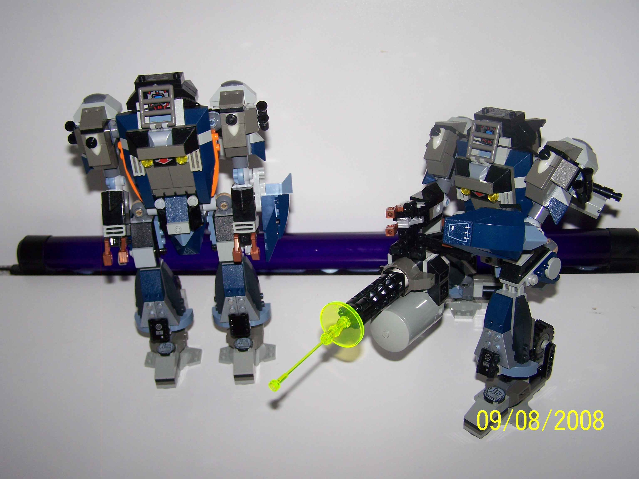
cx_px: 320
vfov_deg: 36.0
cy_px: 240
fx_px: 738
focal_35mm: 40
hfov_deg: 46.8
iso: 80
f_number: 2.8
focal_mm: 6.7
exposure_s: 1/60
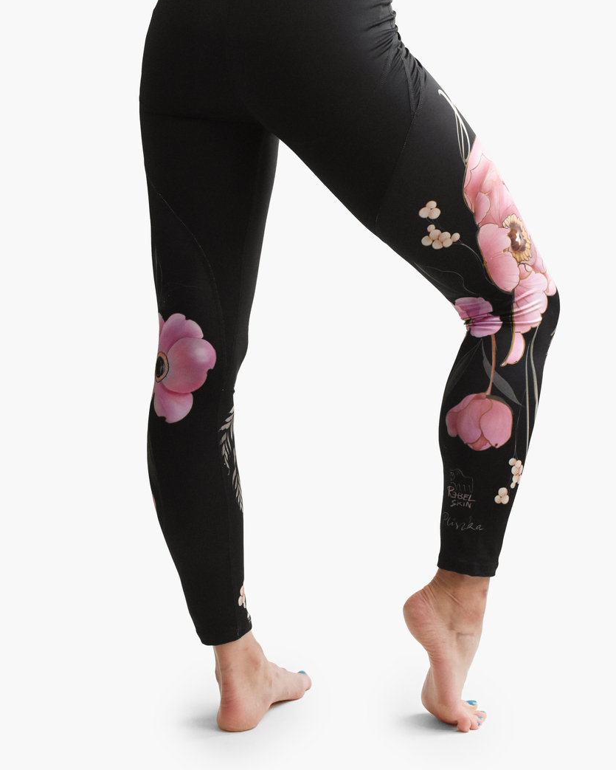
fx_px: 1936
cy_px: 314
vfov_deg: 22.4
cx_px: 307
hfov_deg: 18.1
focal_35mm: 85
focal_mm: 50
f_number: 5
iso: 2500
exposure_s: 1/400
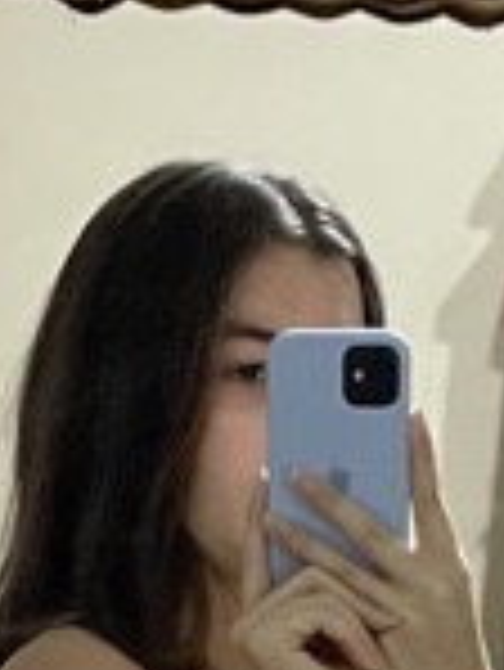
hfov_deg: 8.5
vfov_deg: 10.6
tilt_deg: -13.5
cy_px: 1223
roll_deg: -4.7
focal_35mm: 174
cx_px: 302
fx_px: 3373
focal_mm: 4.2
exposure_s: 1/33
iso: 400
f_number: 1.6
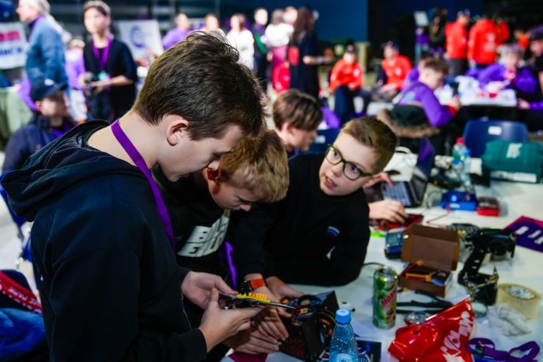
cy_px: 181
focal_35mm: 30
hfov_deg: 61.9
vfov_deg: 43.6
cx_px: 272
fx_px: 452
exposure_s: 1/200
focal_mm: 30
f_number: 2.8
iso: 800
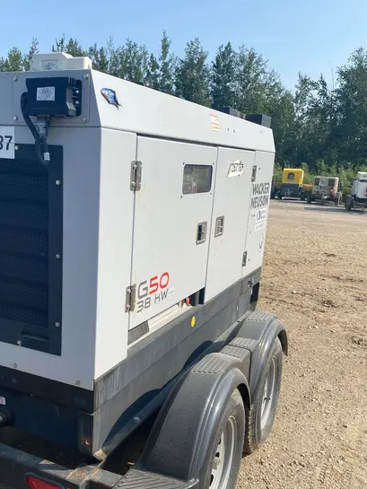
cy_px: 288
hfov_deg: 40.4
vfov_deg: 52.3
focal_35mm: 35
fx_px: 495
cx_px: 135
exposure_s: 1/2890
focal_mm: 4.25
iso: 32
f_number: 1.8
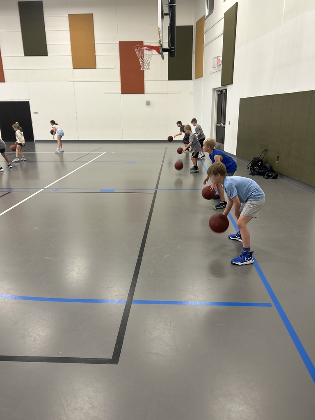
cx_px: 158
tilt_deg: -17.7
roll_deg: +0.0
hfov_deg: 53.1
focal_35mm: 26
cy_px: 210
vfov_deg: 67.3
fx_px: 315
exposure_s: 1/60
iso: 100
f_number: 1.5
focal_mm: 5.7
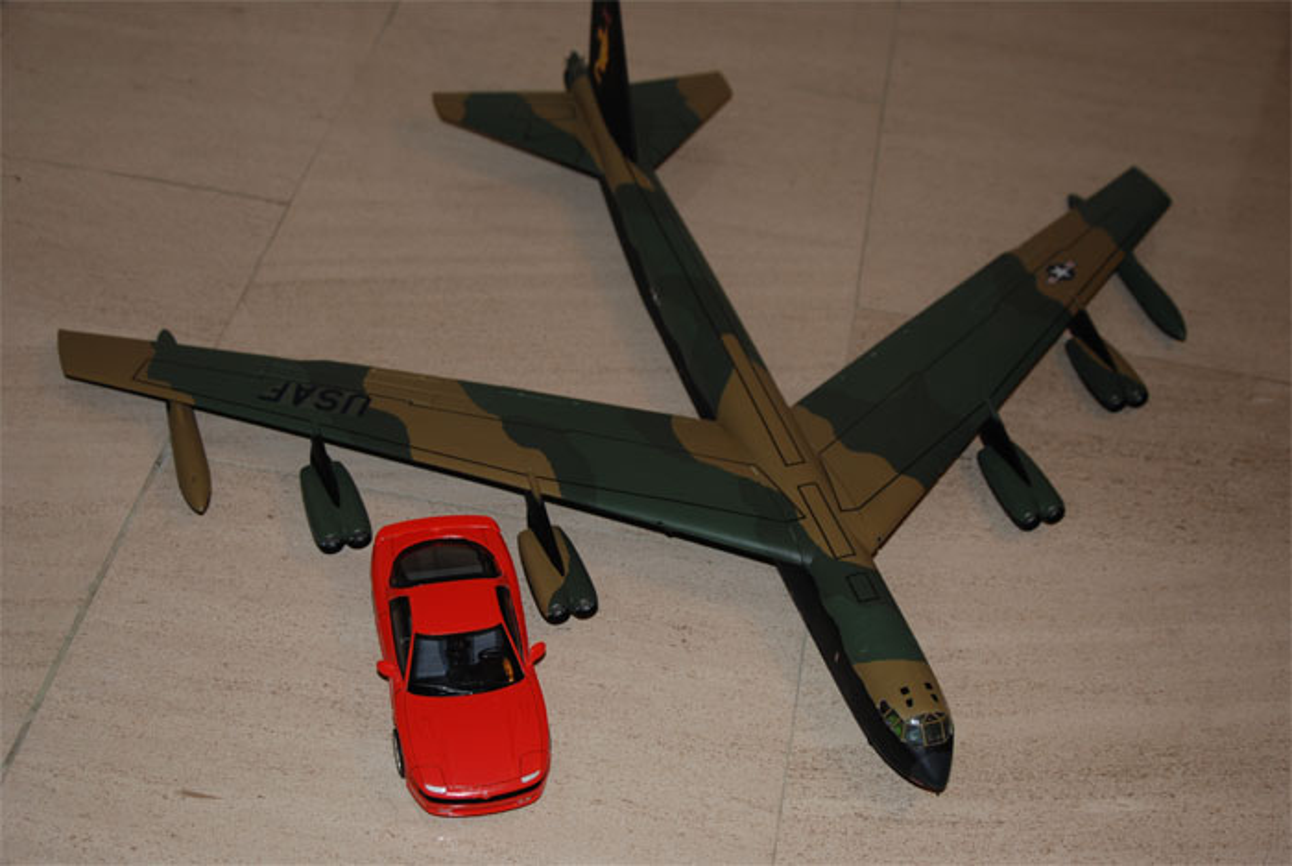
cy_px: 433
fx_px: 1887
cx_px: 646
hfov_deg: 37.8
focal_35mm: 52
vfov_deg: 25.8
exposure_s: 1/60
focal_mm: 35
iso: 200
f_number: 4
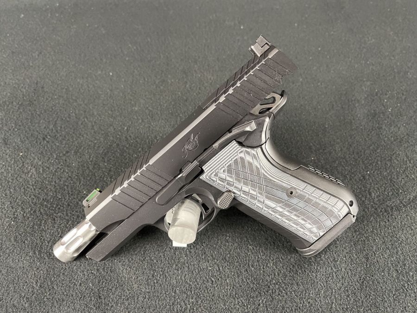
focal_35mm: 26
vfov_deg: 53.1
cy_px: 156
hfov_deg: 67.3
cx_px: 208
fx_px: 313
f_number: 1.6
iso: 500
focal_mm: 5.1
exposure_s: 1/60
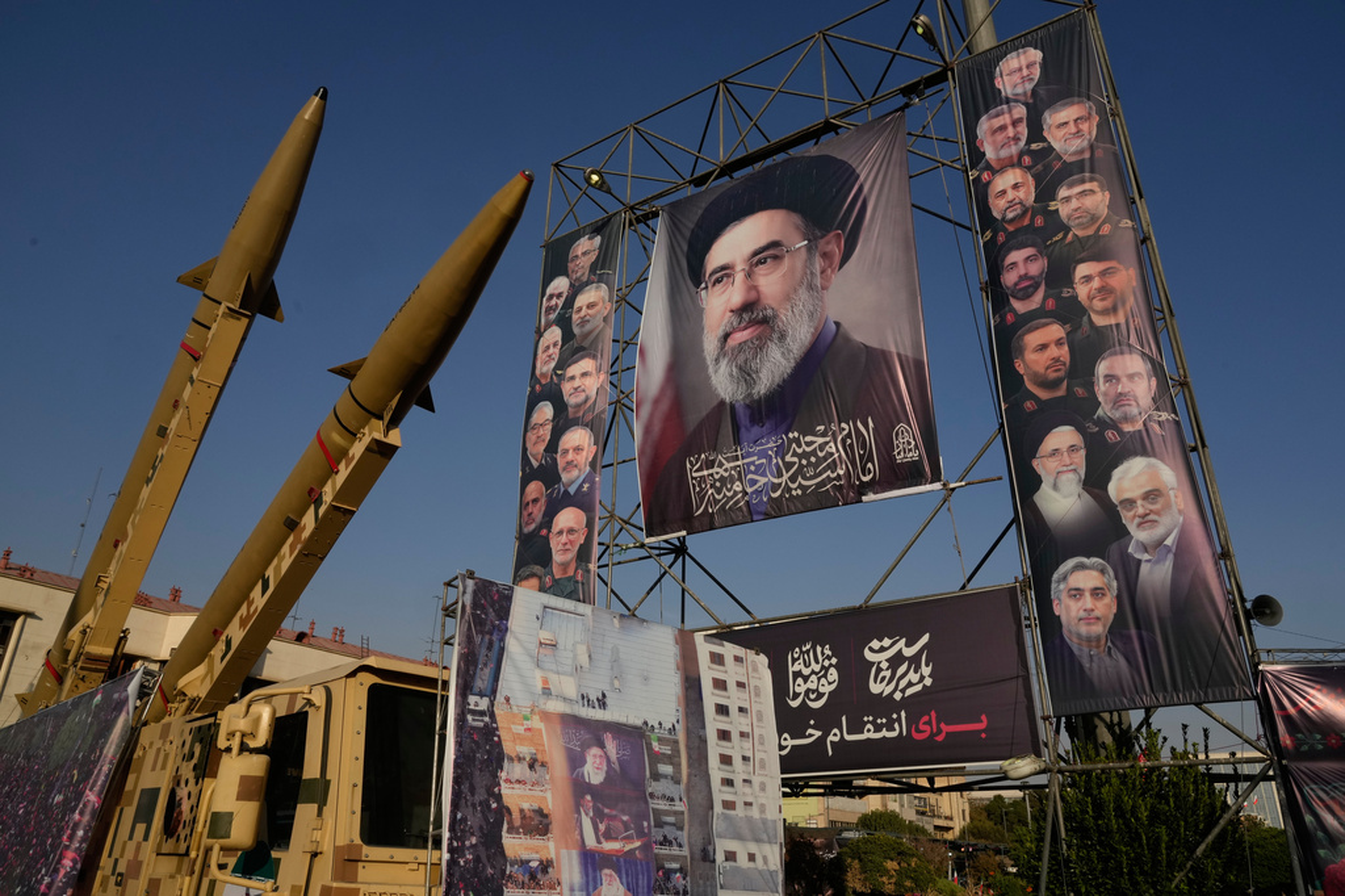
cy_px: 448
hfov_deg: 73.8
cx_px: 672
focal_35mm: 24
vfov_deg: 53.1
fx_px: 896
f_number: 16
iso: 640
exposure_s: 1/800
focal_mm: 24
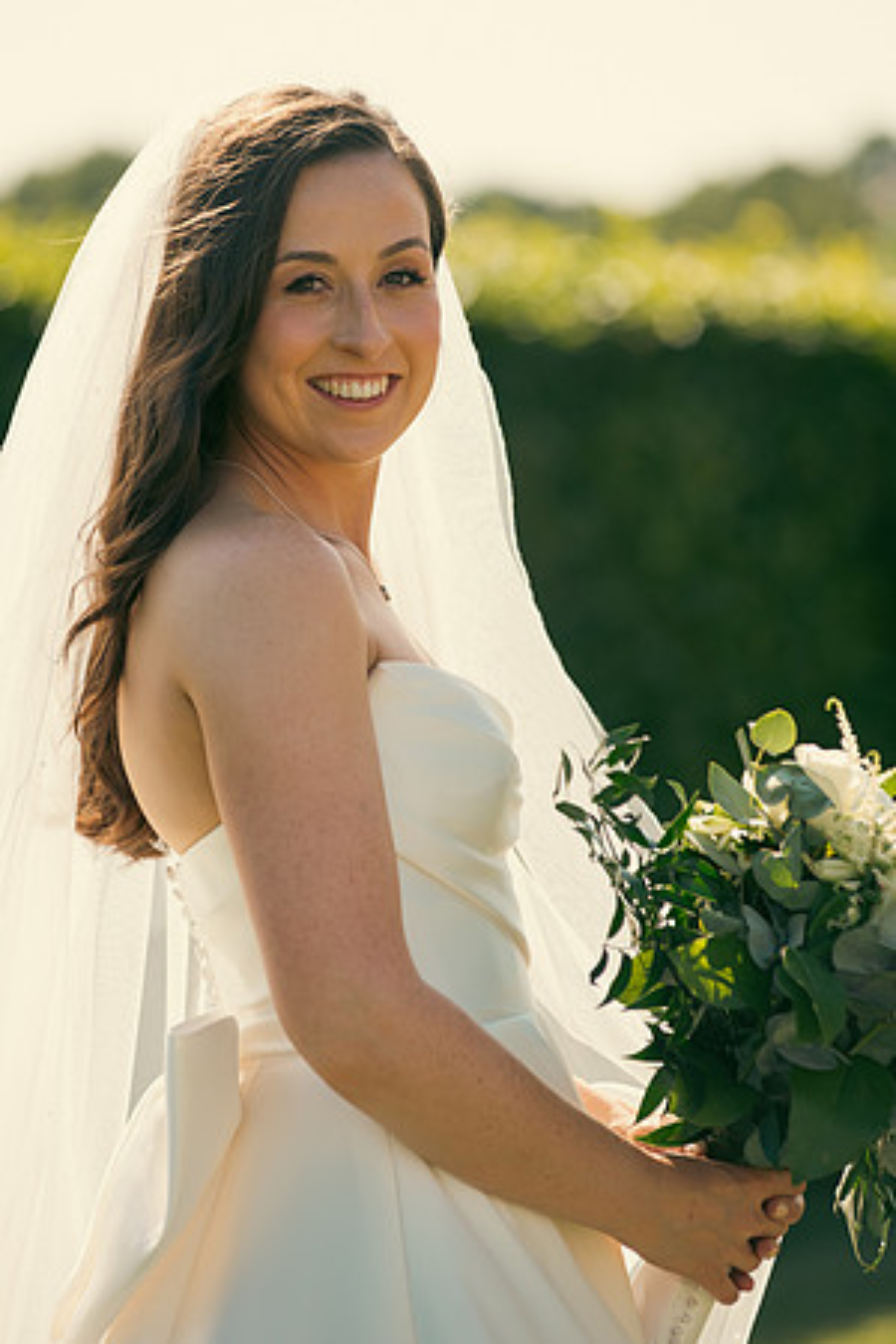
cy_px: 672
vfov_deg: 11.1
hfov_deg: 7.4
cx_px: 448
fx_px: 6906
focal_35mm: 185
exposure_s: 1/800
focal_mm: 185
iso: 200
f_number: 3.5
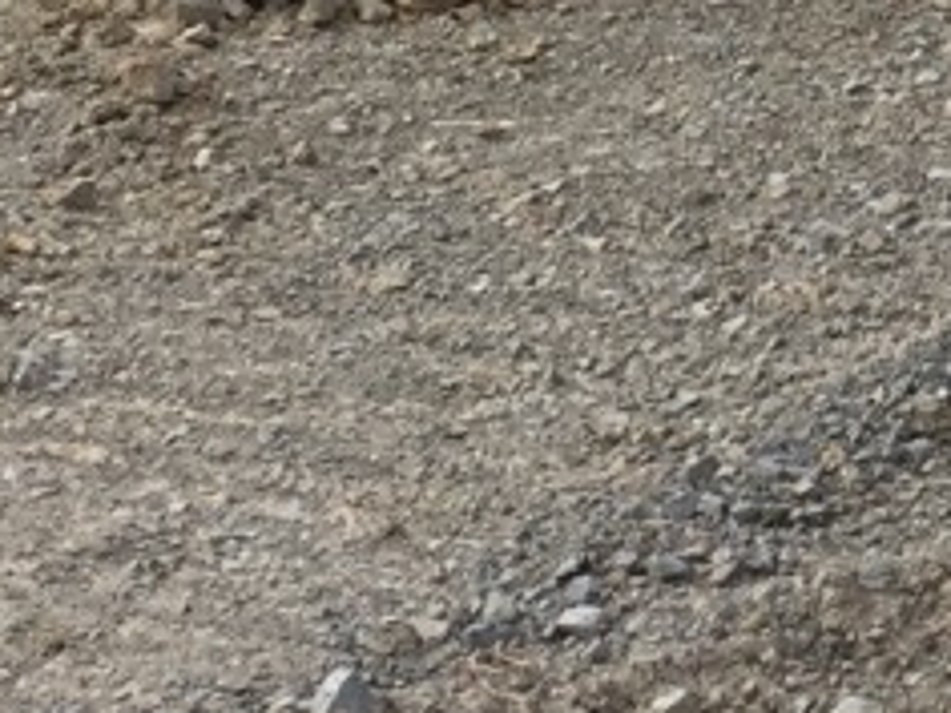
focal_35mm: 172
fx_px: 4725
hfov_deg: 10.7
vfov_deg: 8.4
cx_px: 1753
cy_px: -407
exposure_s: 1/791
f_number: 2.2
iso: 32
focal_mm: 4.15
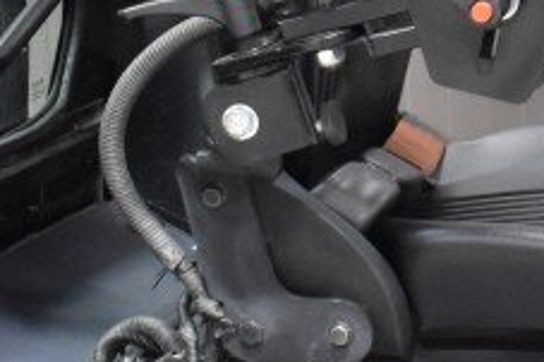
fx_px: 2159
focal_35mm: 143
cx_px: 860
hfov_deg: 13.4
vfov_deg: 9.6
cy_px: 144
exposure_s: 1/13
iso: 1600
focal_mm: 18
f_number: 5
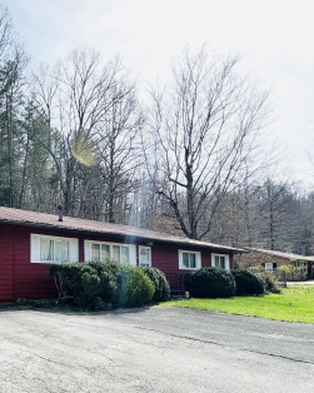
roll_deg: +0.0
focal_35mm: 29
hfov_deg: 44.1
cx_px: 14
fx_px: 337
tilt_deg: +3.3
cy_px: 259
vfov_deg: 59.2
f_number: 2.2
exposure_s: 1/836
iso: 40
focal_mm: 2.22
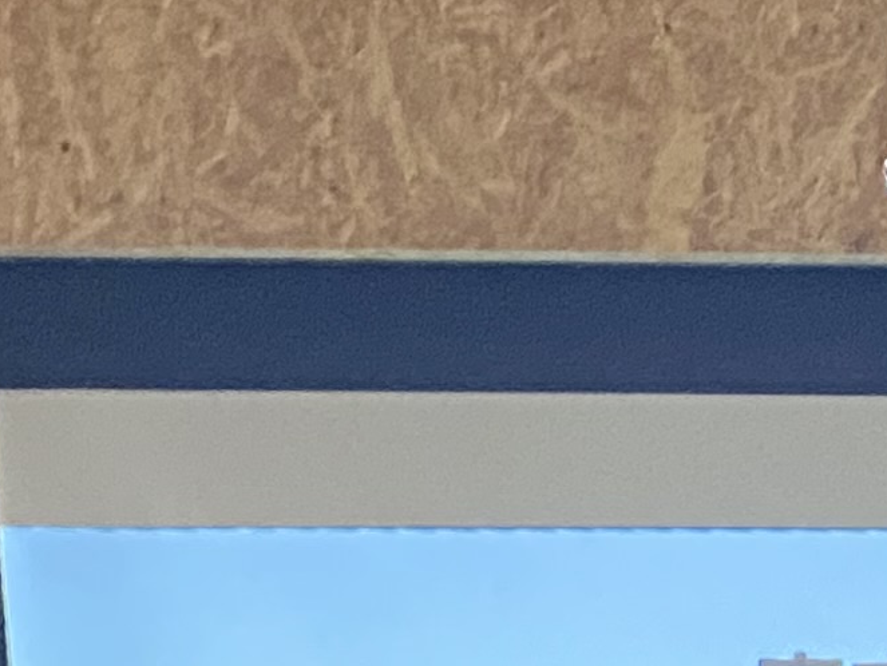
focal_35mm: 158
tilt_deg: -12.1
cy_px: 1737
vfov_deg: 8.4
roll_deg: -0.8
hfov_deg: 11.7
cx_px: 1484
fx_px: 4051
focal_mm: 4.25
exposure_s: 1/30
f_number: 1.8
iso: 500
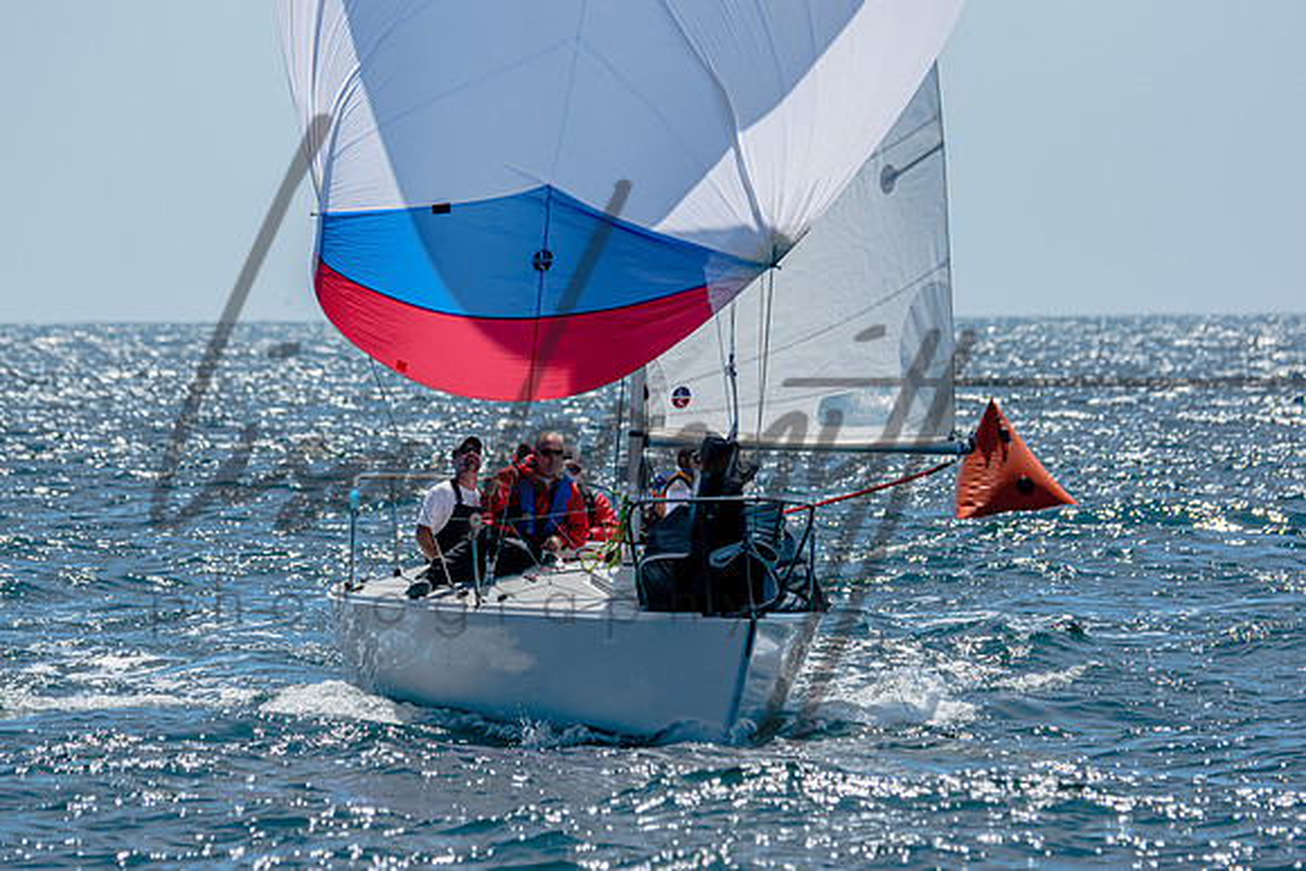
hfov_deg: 5.7
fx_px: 13062
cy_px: 436
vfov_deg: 3.8
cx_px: 653
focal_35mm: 360
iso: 200
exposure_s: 1/2000
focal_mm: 240
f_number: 5.3
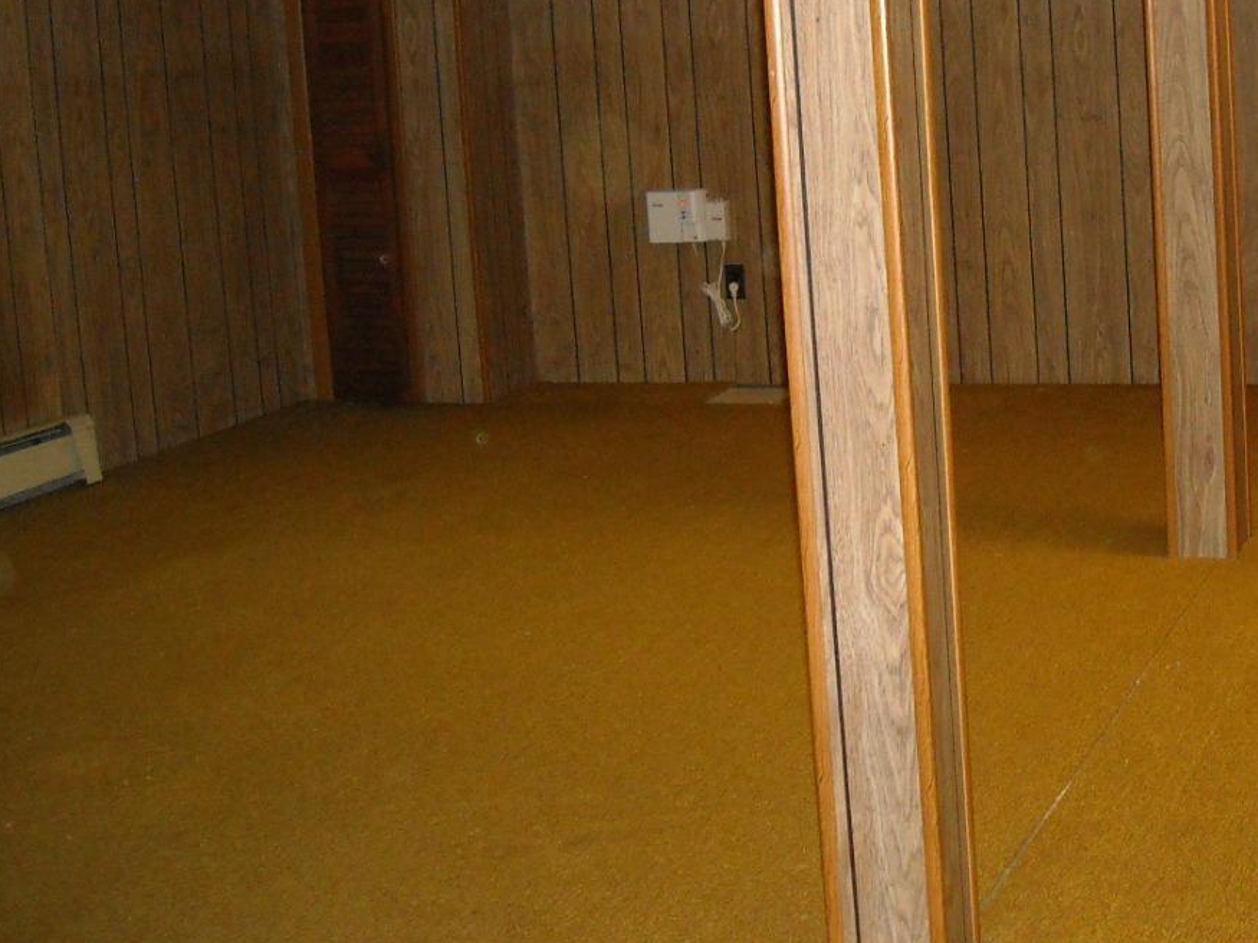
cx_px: 933
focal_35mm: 60
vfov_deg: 23.9
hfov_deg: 31.6
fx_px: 2180
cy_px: 157
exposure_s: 1/60
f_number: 2.8
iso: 400
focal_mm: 5.7
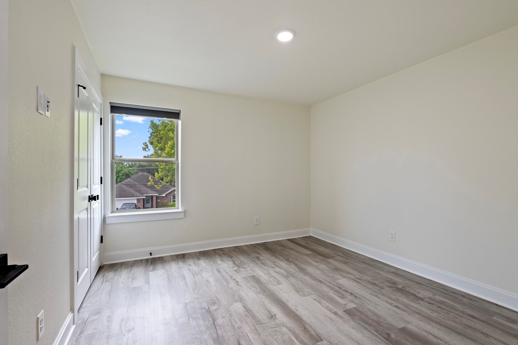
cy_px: 175
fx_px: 245
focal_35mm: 17
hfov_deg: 93.3
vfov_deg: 70.4
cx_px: 261
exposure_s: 1/3
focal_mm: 16
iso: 125
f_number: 6.3
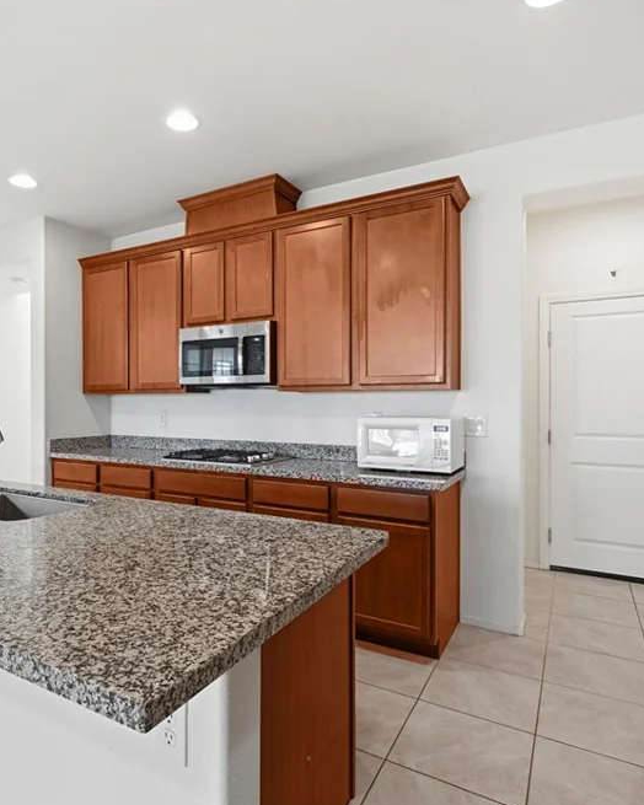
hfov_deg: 62.5
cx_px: 253
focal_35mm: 22
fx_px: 524
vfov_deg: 75.0
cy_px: 406
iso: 500
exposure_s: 1/80
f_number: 10
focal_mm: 15
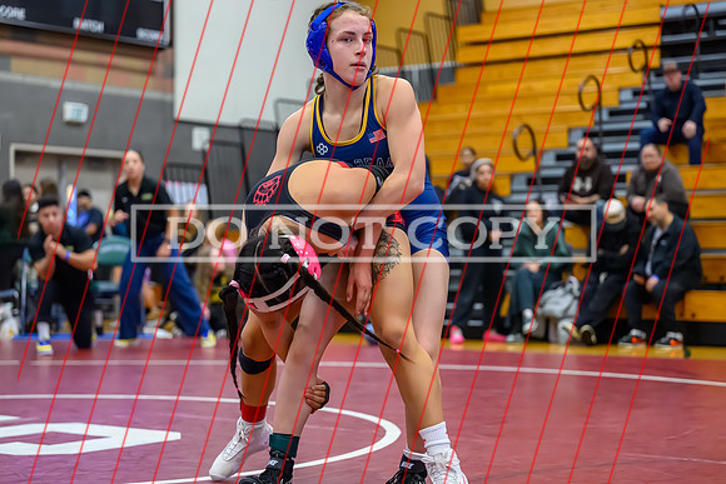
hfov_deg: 28.3
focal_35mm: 71
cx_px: 363
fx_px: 1442
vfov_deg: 19.1
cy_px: 242
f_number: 2.8
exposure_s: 1/500
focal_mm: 70
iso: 10000
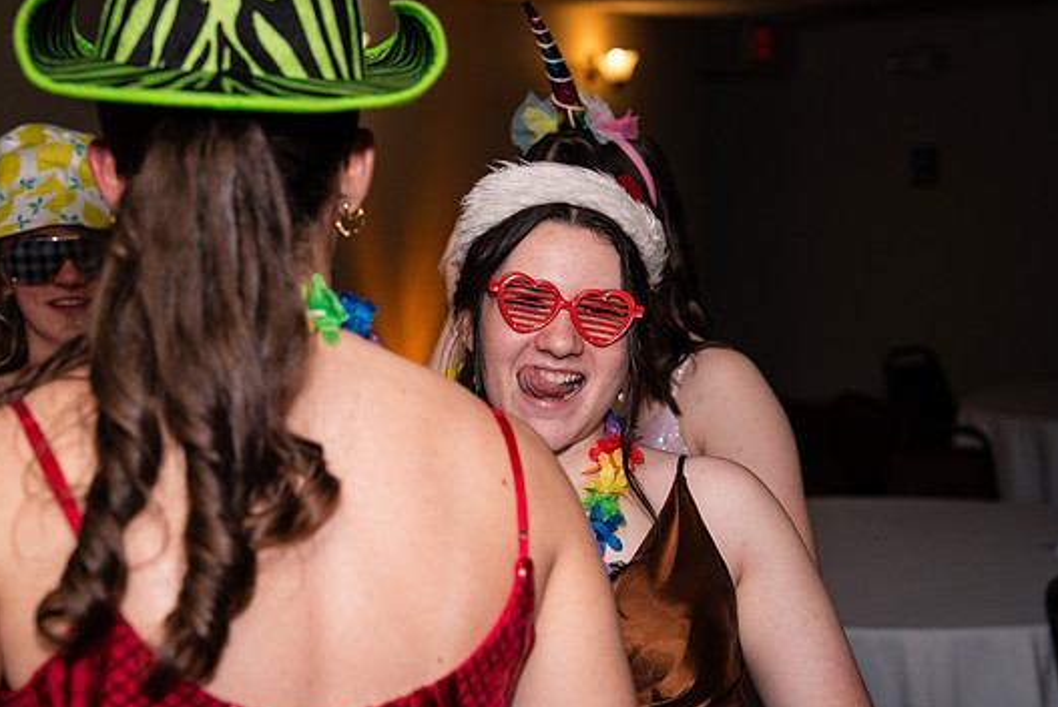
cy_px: 373
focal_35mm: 77
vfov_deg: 17.7
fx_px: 2264
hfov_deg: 26.3
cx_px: 506
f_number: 5
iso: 400
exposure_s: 1/250
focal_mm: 70
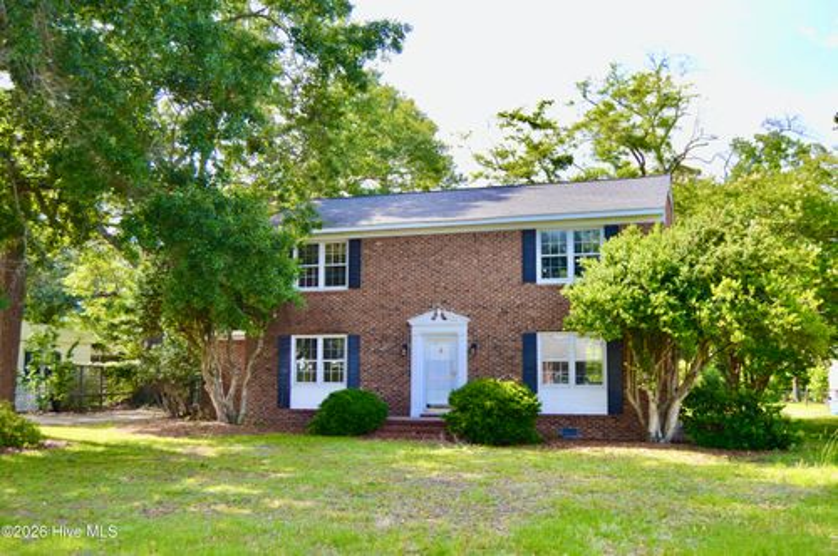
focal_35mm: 34
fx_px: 802
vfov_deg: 38.3
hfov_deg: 55.2
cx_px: 419
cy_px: 278
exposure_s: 1/200
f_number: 4
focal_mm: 23
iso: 100
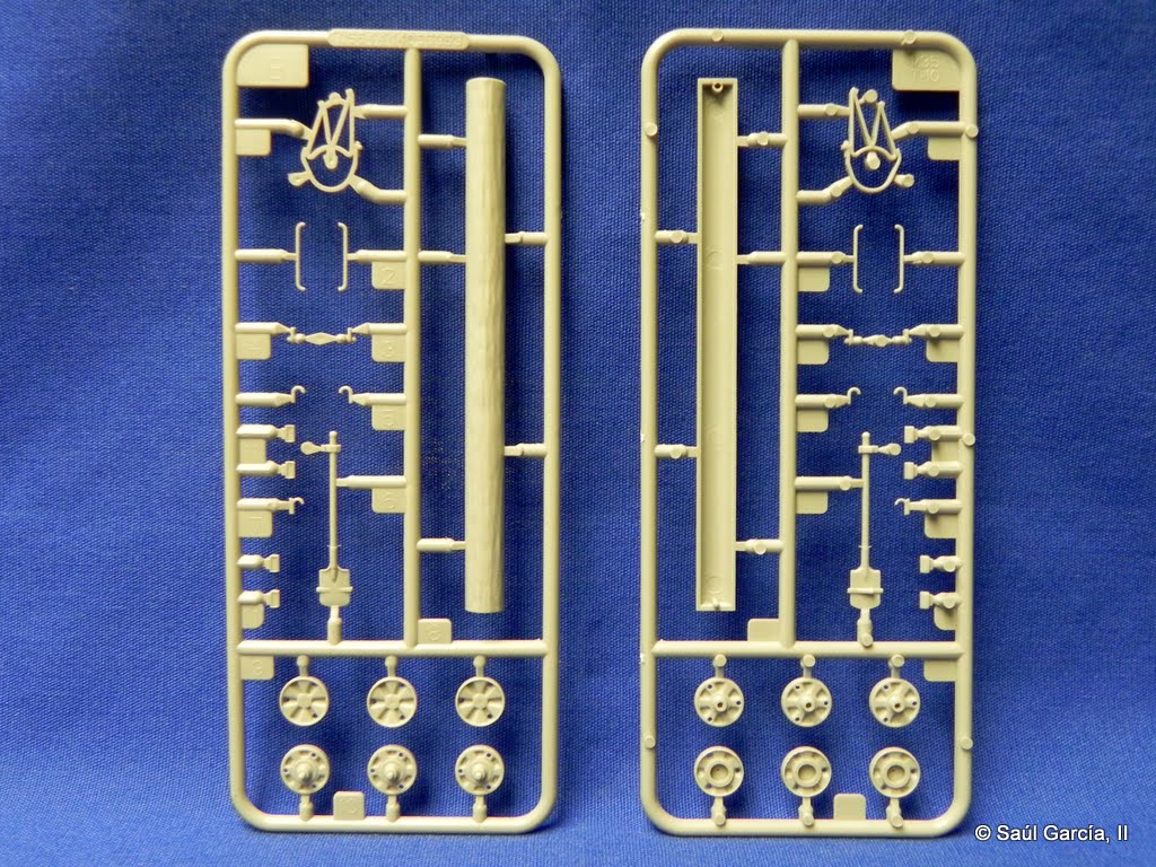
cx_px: 578
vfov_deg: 42.9
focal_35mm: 33
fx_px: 1102
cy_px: 434
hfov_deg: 55.4
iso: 400
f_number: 2.8
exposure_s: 1/25.5
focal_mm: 5.9
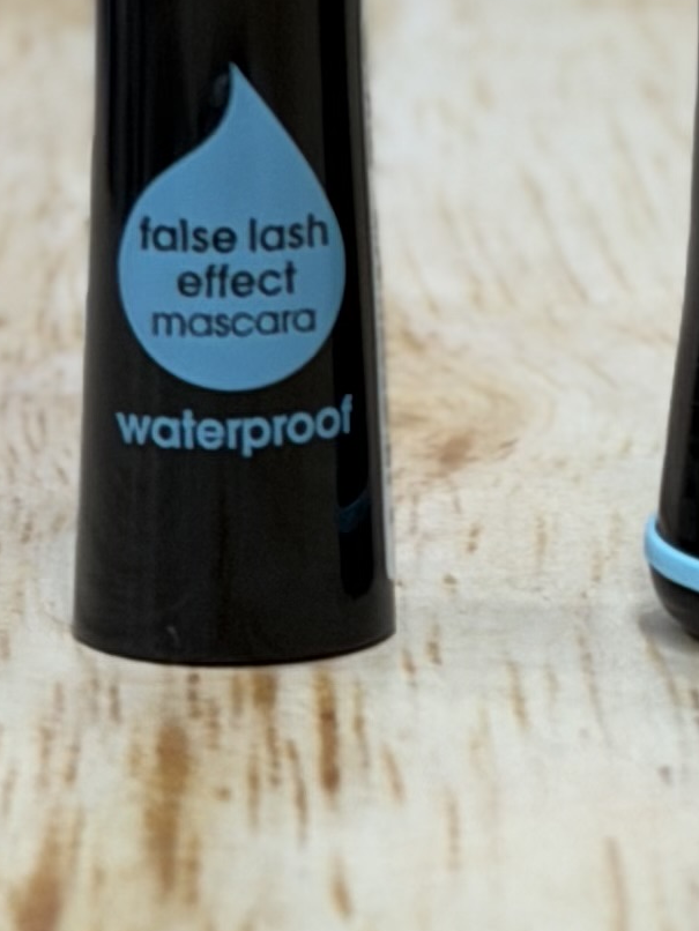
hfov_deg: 6.2
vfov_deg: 8.0
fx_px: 6458
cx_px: 497
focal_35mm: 240
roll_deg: -1.3
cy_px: -641
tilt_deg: -3.6
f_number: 1.78
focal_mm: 6.76
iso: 64
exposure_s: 1/100
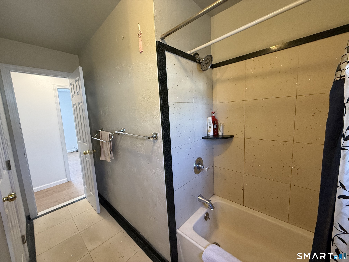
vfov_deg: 85.7
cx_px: 174
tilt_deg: -6.6
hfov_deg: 102.1
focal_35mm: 14
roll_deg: +2.5
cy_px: 131
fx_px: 141
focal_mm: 2.22
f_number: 2.2
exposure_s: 1/60
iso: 320
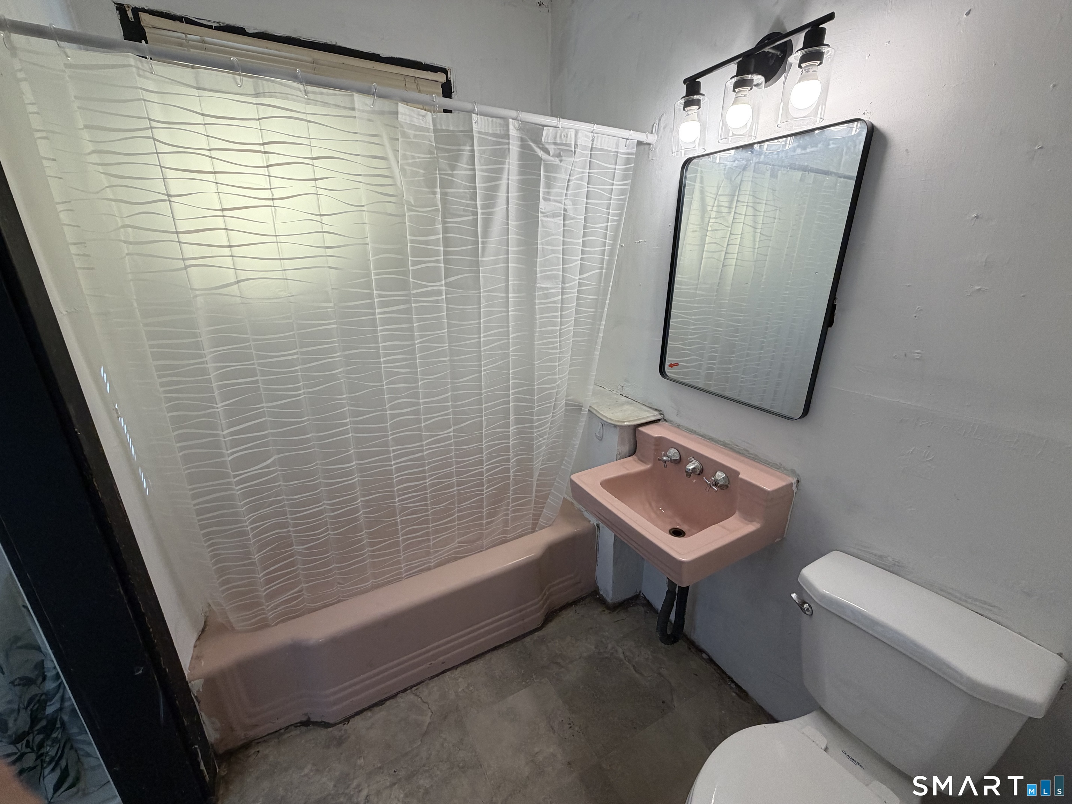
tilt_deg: -18.1
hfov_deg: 102.1
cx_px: 536
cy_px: 402
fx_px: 434
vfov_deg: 85.7
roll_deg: +0.4
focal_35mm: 14
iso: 160
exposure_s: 1/120
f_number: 2.2
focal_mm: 2.22
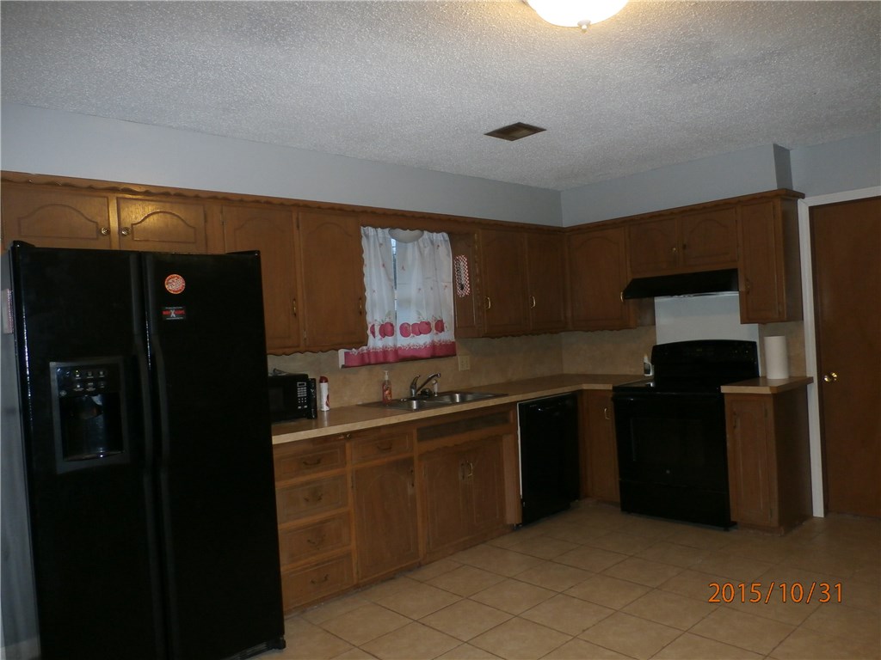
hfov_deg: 69.4
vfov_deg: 54.9
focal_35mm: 25
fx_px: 636
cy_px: 330
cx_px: 440
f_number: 3
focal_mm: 4.5
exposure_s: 1/30
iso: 200
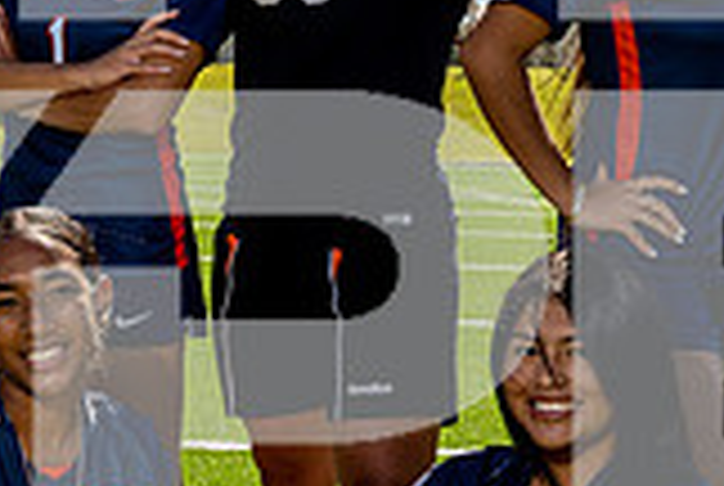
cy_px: 331
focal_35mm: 126
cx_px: -54
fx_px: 2539
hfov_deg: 15.8
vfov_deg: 10.9
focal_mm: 35
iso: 80
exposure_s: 1/250
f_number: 6.3
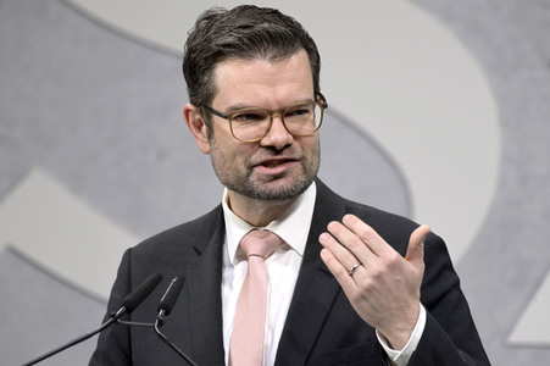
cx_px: 275
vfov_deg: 2.7
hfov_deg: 4.1
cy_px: 183
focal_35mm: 500
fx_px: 7633
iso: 2500
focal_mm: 500
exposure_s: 1/640
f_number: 5.6
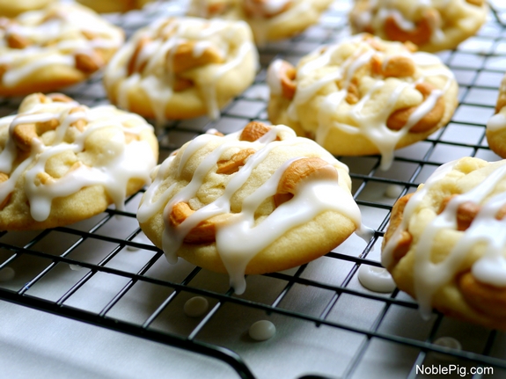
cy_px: 190
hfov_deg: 38.2
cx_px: 253
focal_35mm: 50
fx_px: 731
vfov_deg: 29.1
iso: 100
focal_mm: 25
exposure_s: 1/400
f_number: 2.8
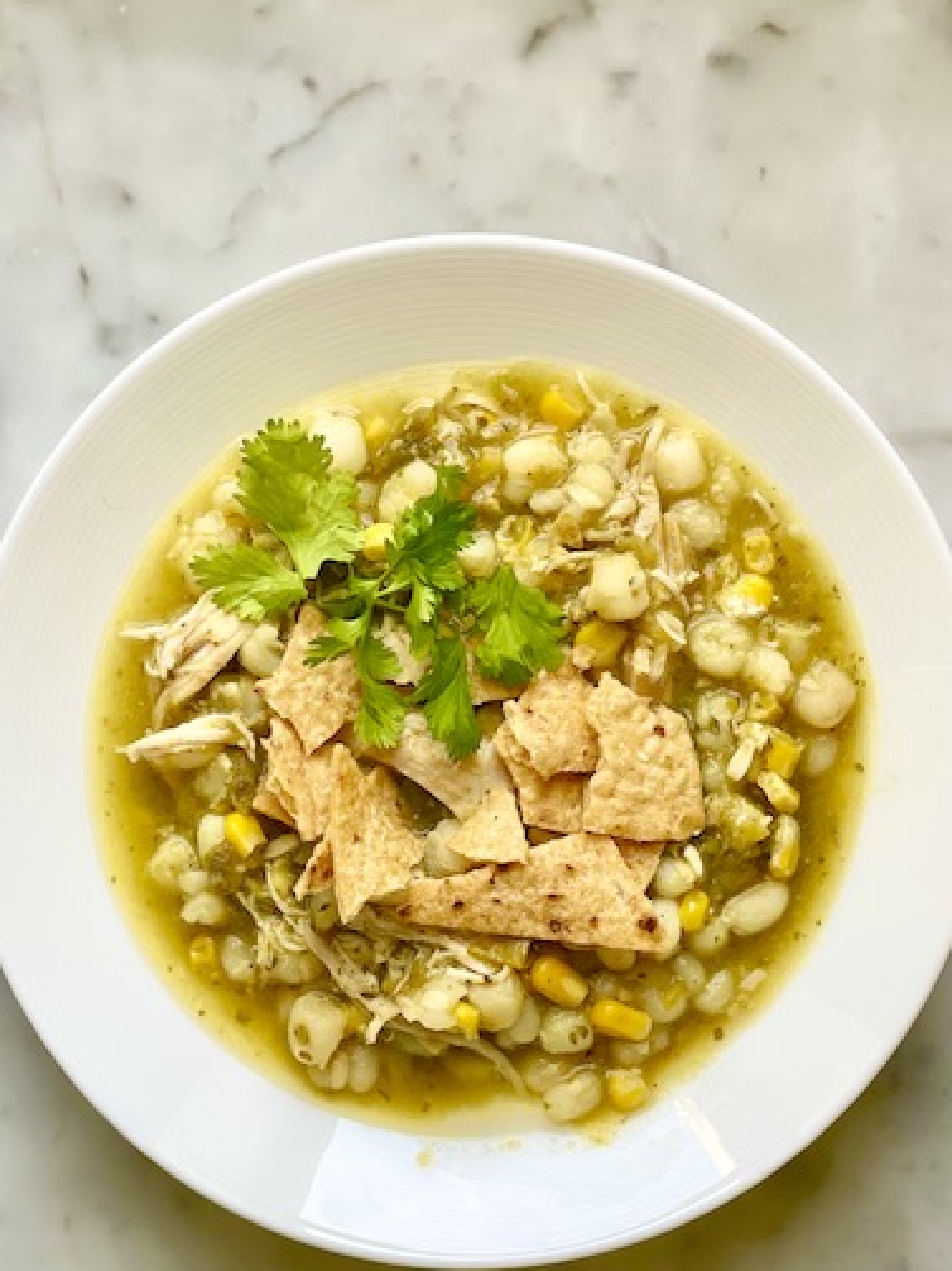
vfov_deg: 28.1
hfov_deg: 21.3
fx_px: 2531
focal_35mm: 69
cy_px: 787
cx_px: 371
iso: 50
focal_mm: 6
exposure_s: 1/122
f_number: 2
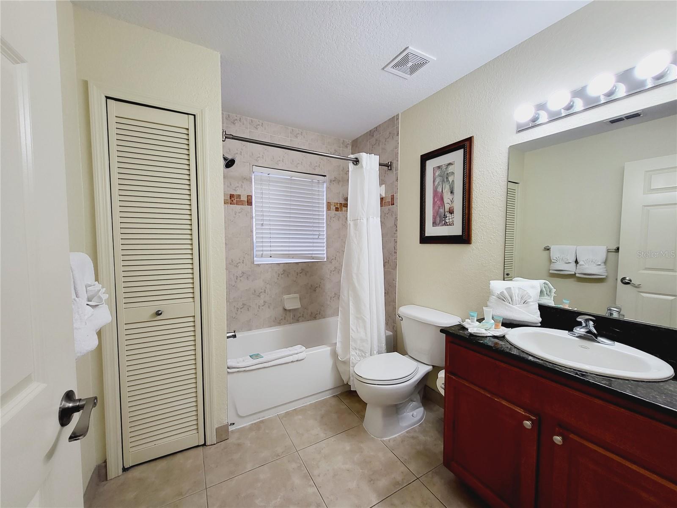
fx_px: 254
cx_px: 338
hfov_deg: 106.2
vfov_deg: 89.9
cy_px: 254
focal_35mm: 13
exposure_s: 1/60
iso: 100
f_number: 2.2
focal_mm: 1.74
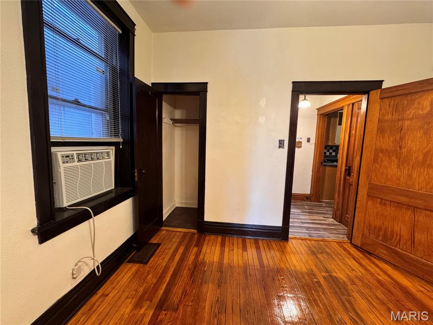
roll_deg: -1.5
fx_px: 175
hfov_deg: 102.1
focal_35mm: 14
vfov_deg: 85.7
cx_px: 216
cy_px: 162
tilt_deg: -6.5
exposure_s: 1/60
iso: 320
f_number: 2.2
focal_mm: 2.22
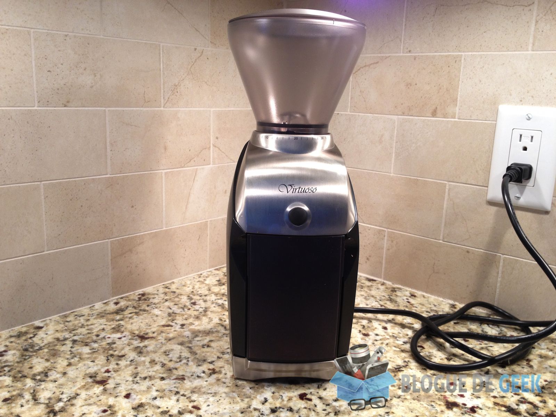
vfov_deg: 40.7
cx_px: 278
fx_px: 562
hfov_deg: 52.6
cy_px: 208
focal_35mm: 35
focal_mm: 4.28
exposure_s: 1/20
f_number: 2.4
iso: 80
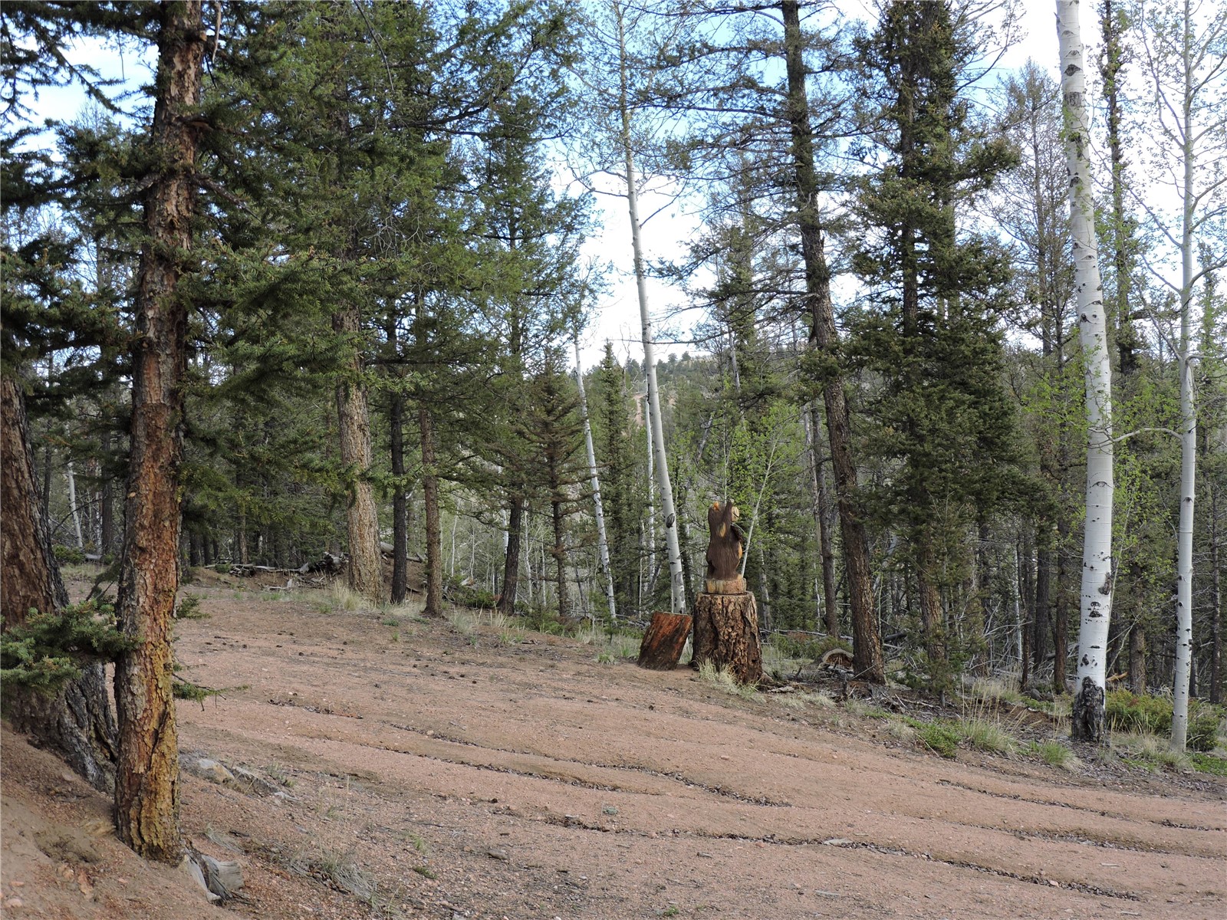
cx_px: 614
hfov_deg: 40.4
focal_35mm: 47
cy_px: 460
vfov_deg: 30.9
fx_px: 1666
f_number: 3.5
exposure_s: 1/125
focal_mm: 8.4
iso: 100
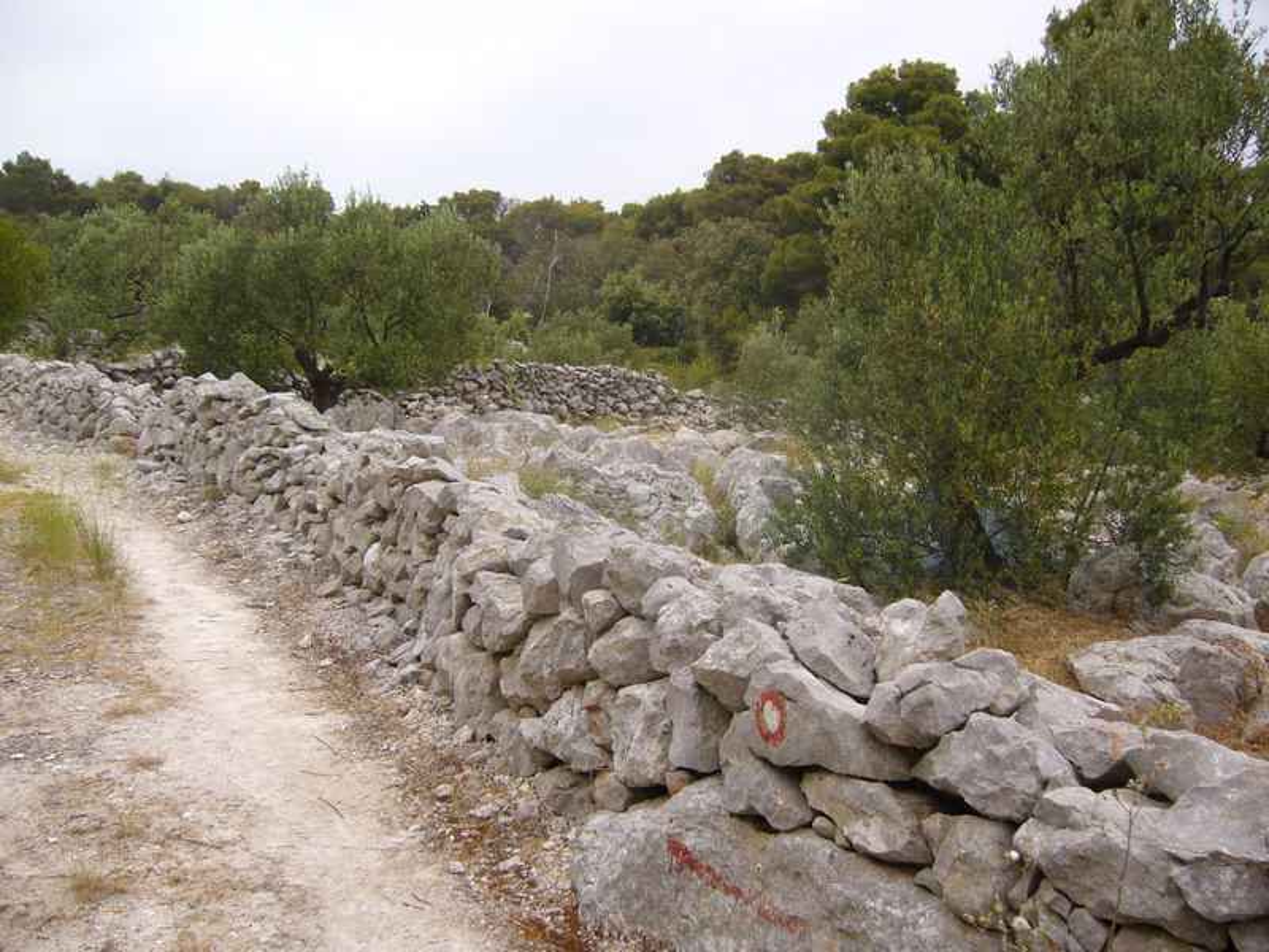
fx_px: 1283
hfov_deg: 52.6
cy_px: 476
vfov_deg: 40.7
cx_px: 634
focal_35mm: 35
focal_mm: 5.8
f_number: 2.8
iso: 80
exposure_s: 1/100
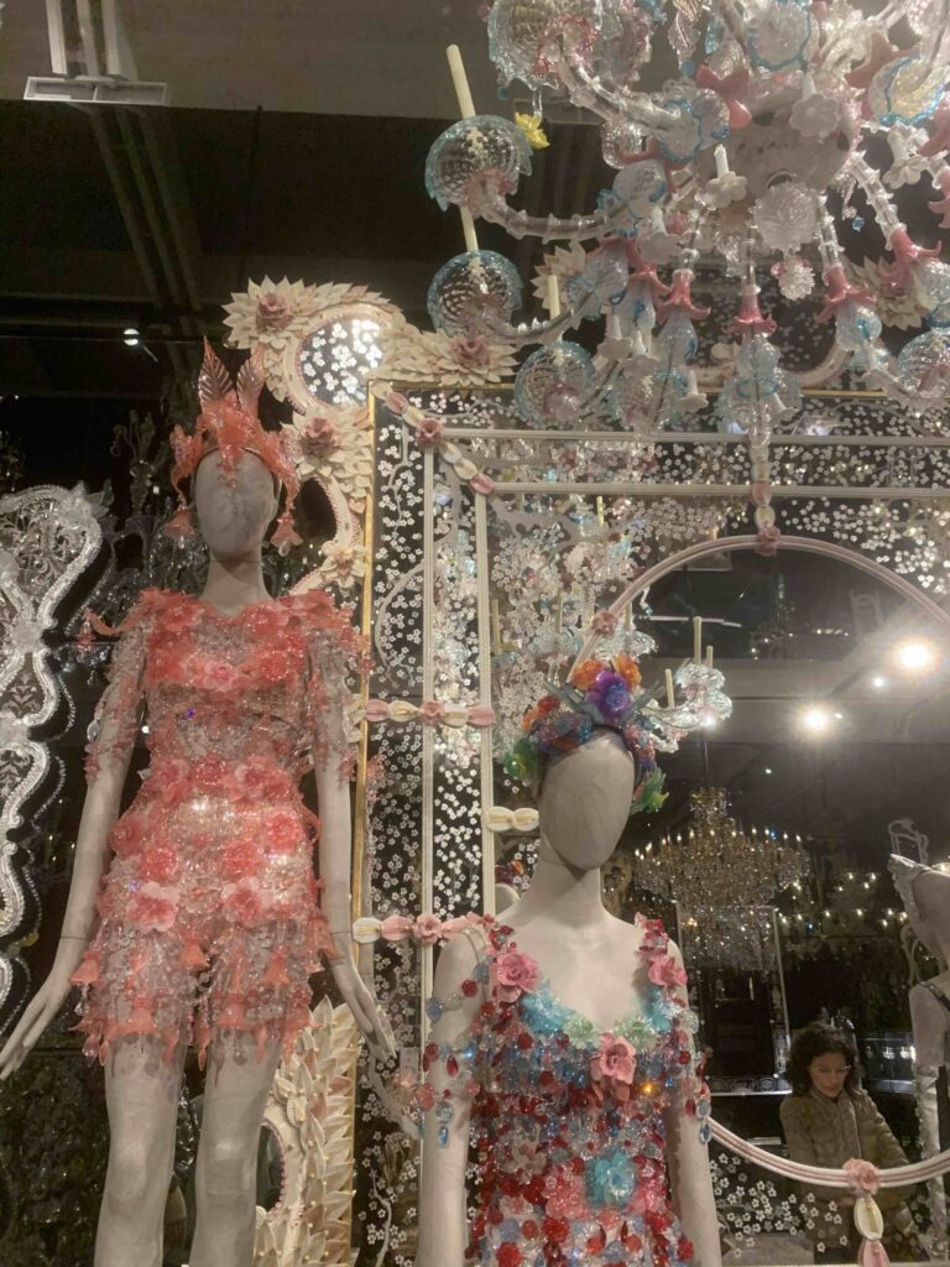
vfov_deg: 67.3
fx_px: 951
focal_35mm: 26
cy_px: 634
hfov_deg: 53.1
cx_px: 475
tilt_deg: +23.1
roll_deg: +1.0
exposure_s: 1/50
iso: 320
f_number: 1.8
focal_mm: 4.25
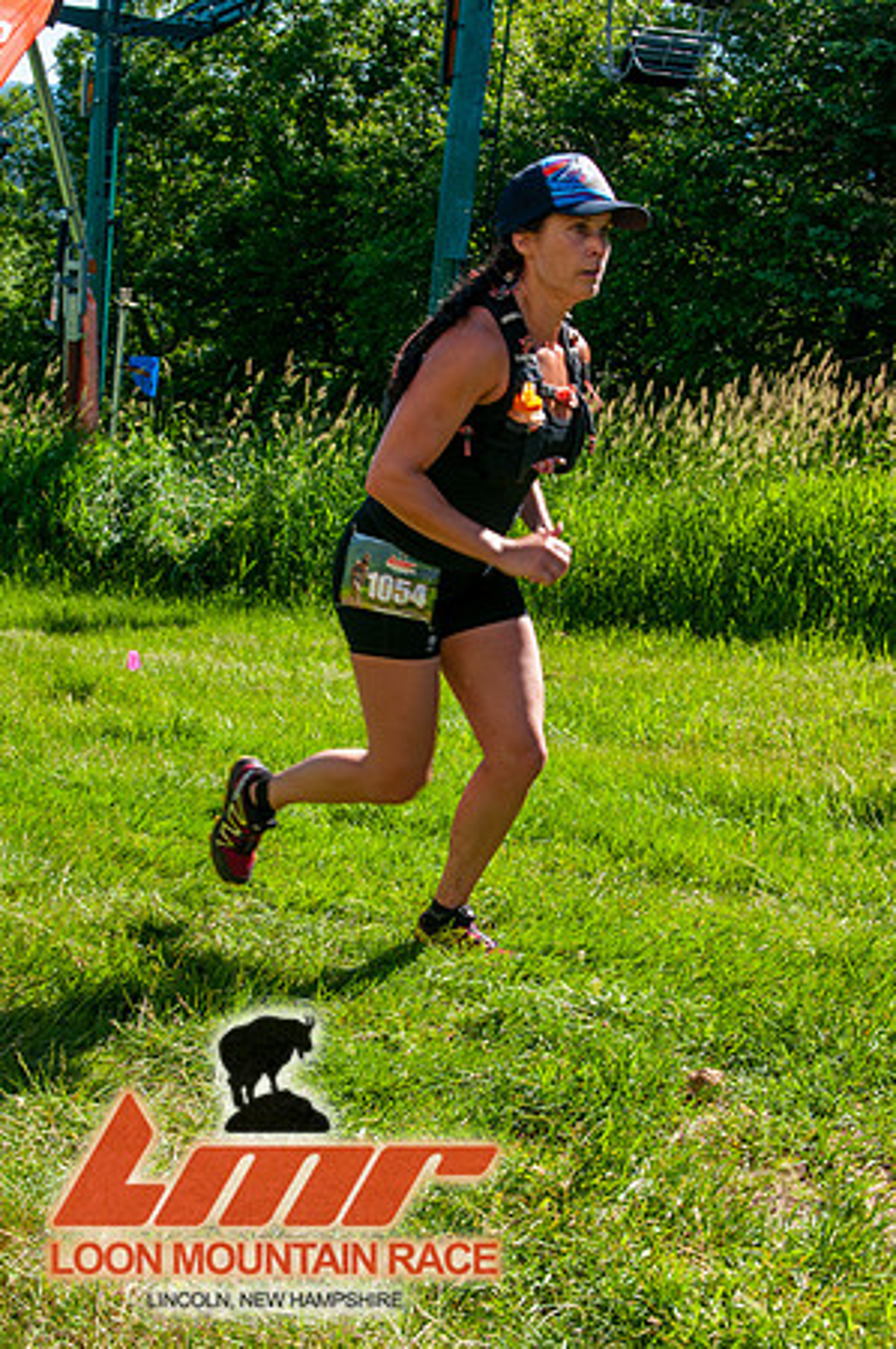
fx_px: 1908
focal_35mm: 51
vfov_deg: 38.9
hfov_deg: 26.4
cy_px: 674
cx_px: 448
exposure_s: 1/200
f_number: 8
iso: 200
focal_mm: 34
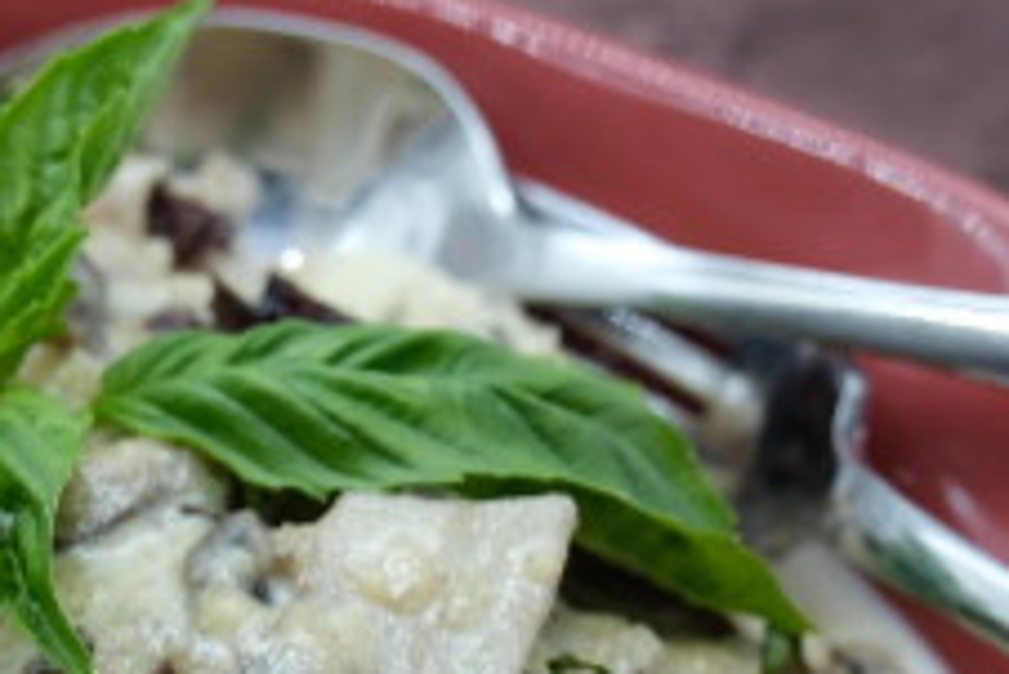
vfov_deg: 12.5
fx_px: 2973
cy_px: 928
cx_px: 67
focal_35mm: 106
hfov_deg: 18.9
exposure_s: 1/140
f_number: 3.2
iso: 160
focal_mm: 20
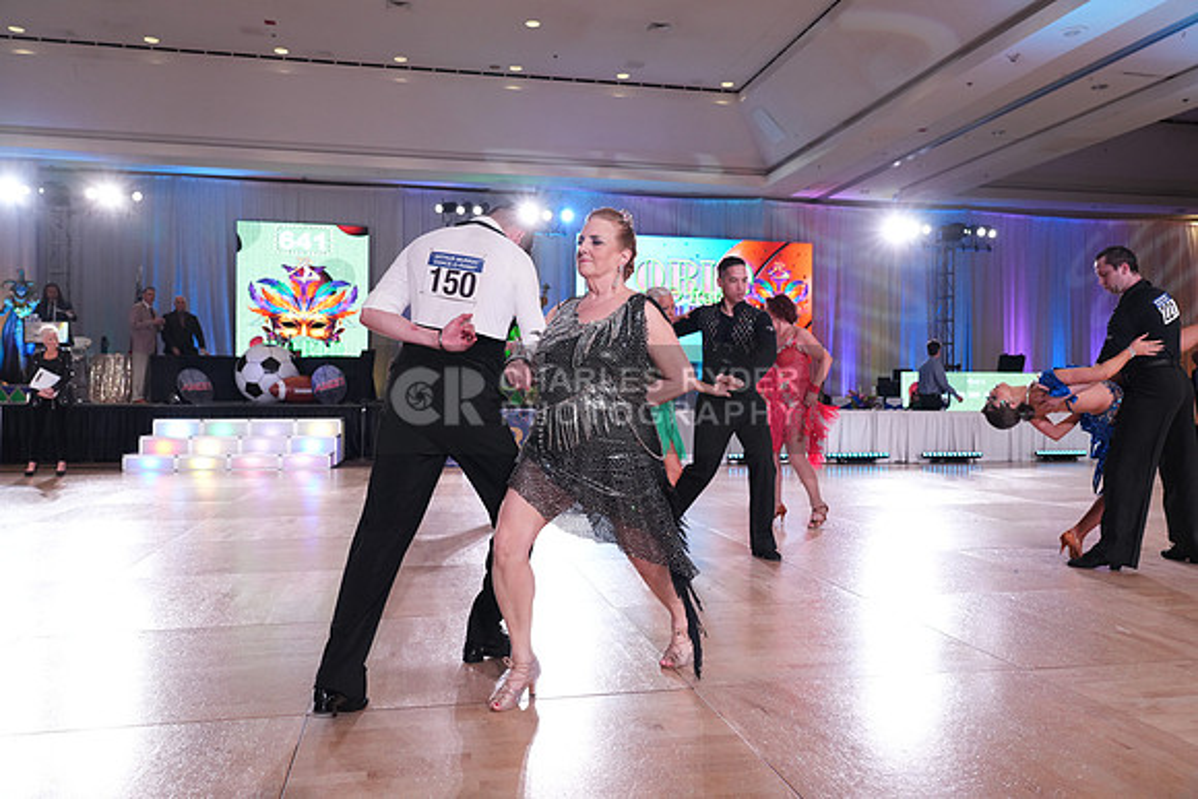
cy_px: 400
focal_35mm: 27
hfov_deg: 67.4
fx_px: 899
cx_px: 599
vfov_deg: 48.0
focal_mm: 27
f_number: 4
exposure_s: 1/400
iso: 2000
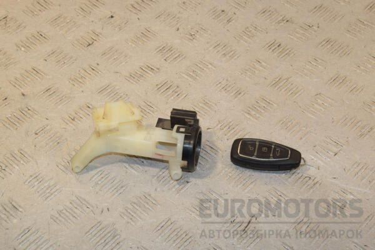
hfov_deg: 28.1
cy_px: 125
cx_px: 188
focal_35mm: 72
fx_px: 750
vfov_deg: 18.9
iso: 800
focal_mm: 48
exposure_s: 1/200
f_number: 10
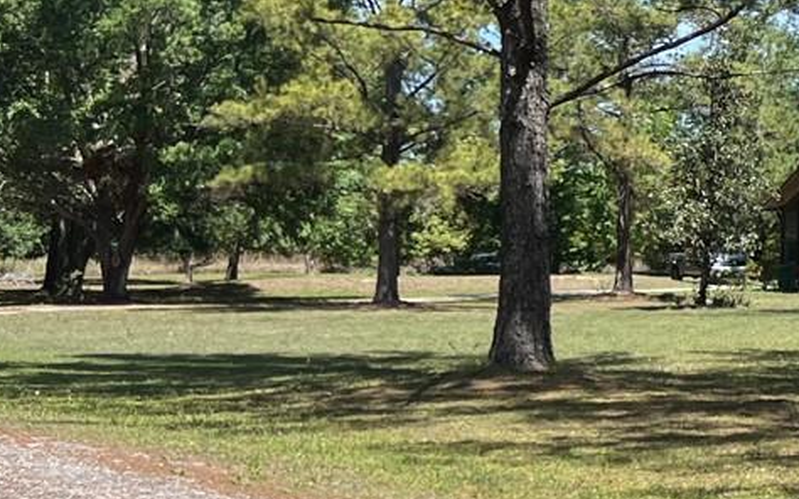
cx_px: 1163
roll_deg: +0.2
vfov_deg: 14.0
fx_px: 2025
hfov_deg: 19.7
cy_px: 118
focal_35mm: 93
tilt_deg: +3.9
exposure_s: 1/1838
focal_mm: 5.7
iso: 50
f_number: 1.5
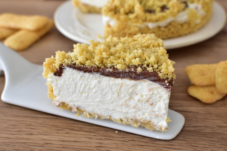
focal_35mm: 52
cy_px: 76
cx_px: 114
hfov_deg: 37.9
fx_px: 331
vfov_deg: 25.8
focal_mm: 35
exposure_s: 1/20
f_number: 5
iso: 1250
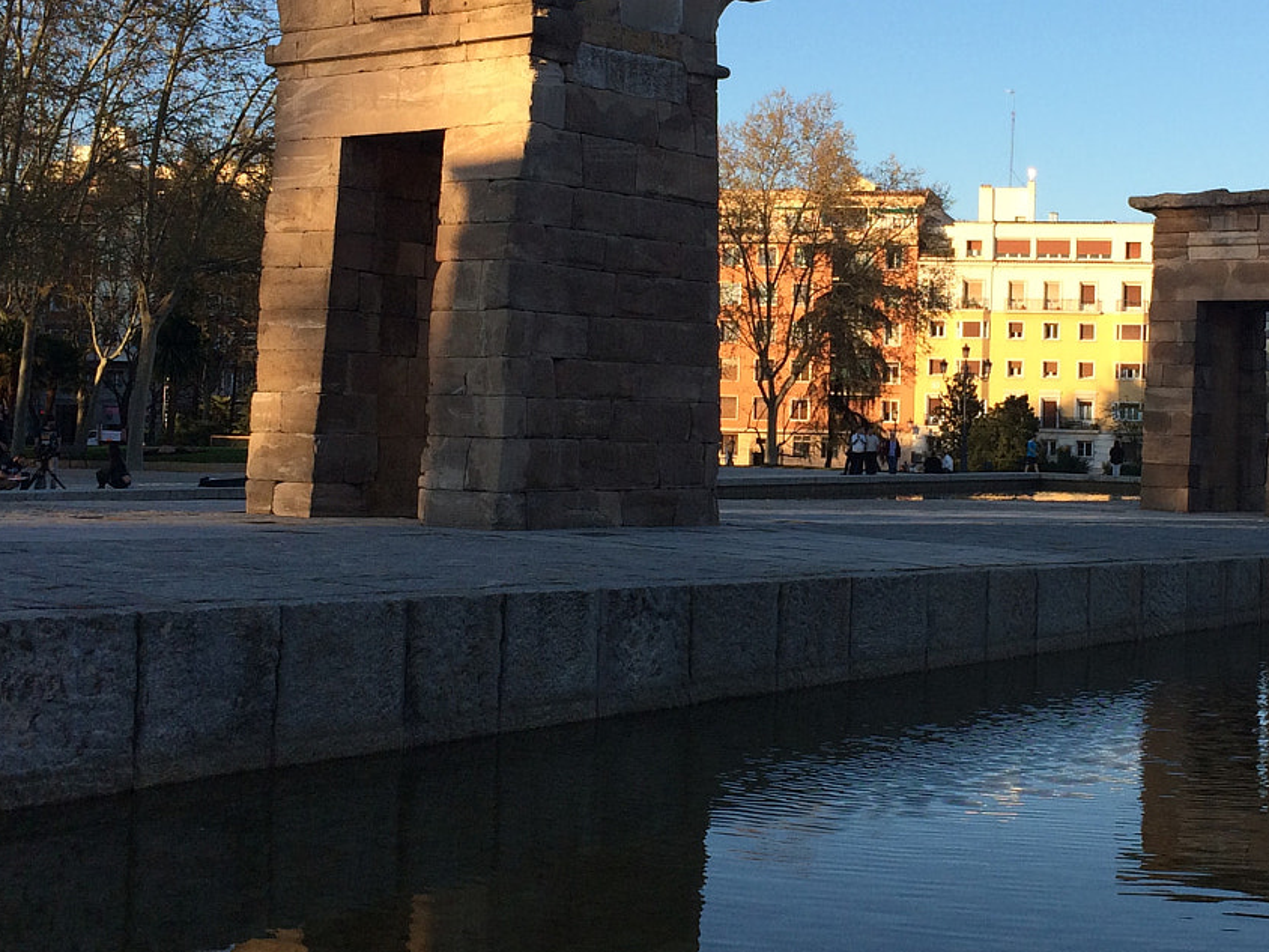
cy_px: 349
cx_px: 883
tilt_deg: +2.3
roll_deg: -0.9
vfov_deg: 26.5
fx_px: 2016
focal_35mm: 55
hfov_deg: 34.5
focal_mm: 4.15
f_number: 2.2
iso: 32
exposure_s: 1/774
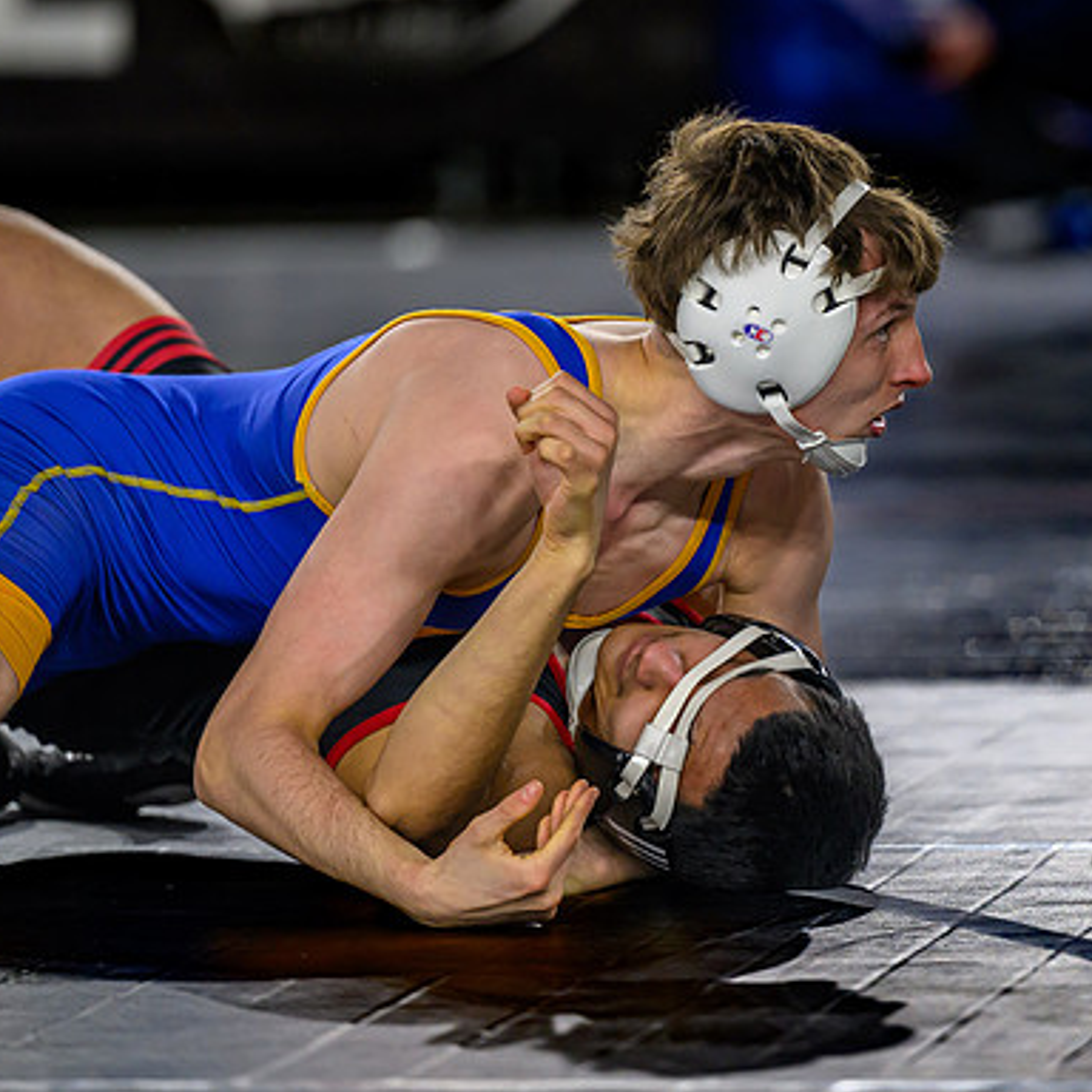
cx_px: 802
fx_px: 11671
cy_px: 500
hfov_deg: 5.4
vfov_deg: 5.4
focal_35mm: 327
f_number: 2.8
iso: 900
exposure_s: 1/800
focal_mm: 180
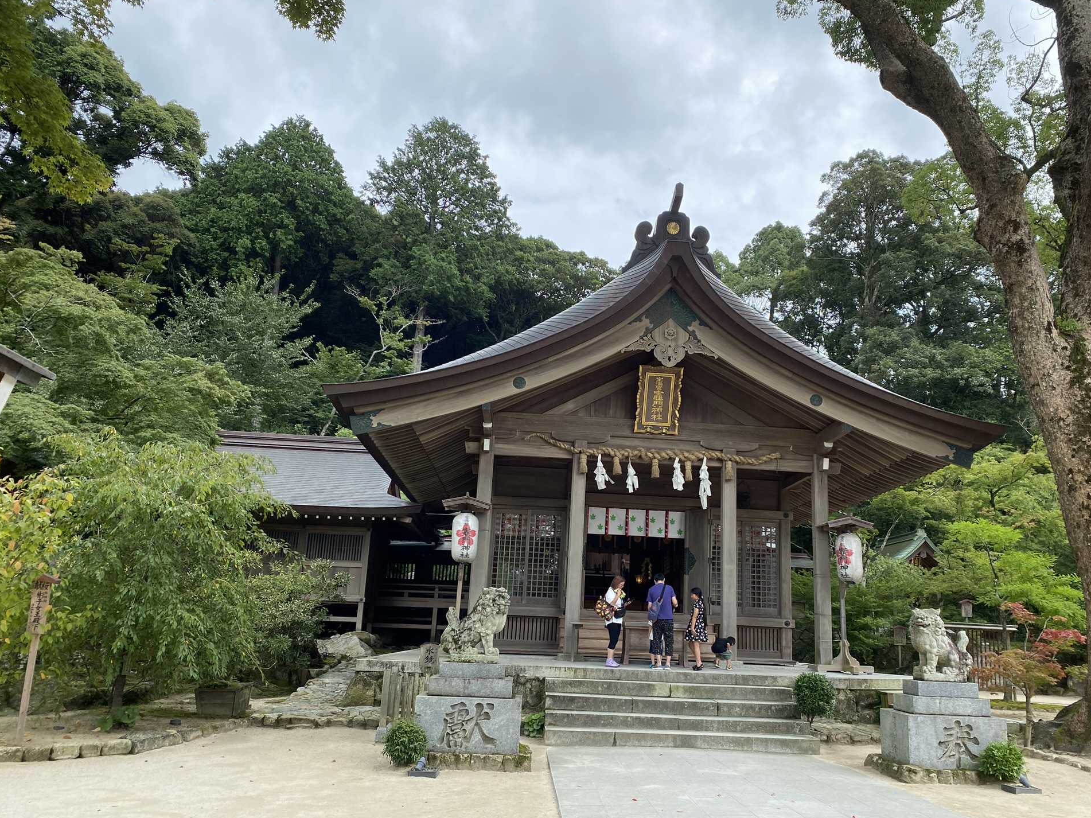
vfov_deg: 49.7
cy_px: 427
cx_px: 585
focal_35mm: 28
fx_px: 882
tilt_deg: +10.4
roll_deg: -2.4
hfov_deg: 63.4
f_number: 1.8
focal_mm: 4.25
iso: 32
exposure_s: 1/1182
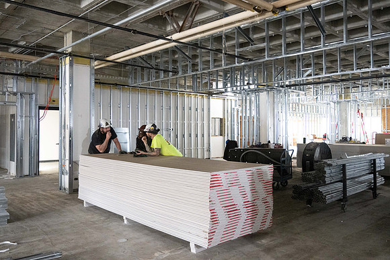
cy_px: 122
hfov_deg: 60.6
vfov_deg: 42.6
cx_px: 202
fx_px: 334
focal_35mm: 31
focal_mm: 29
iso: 5000
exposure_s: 1/250
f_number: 4
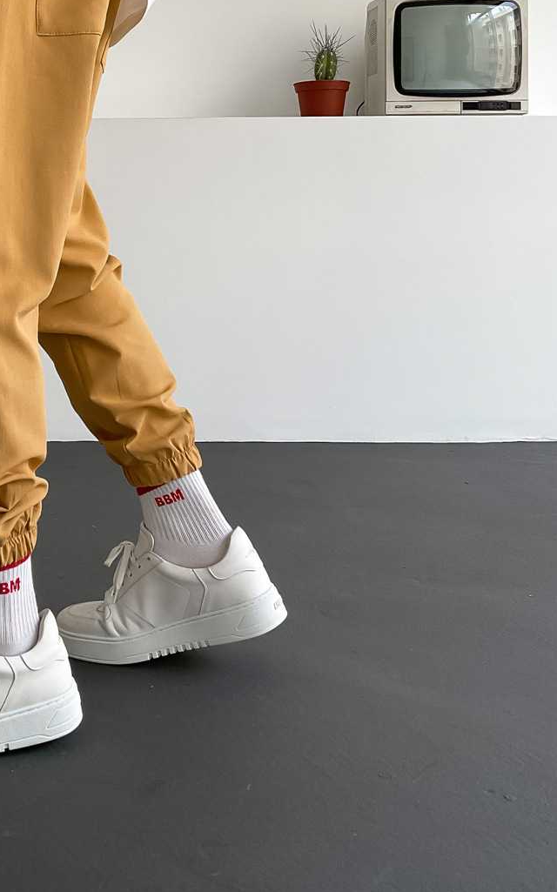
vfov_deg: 40.6
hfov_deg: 25.9
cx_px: 44
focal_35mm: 48
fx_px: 1167
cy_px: 213
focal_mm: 3
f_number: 1.8
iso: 40
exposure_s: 1/120
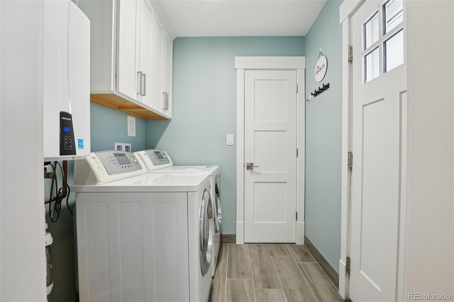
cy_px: 151
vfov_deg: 72.0
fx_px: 208
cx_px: 227
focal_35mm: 16
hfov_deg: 95.0
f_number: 8
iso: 320
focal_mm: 11
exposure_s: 1/30
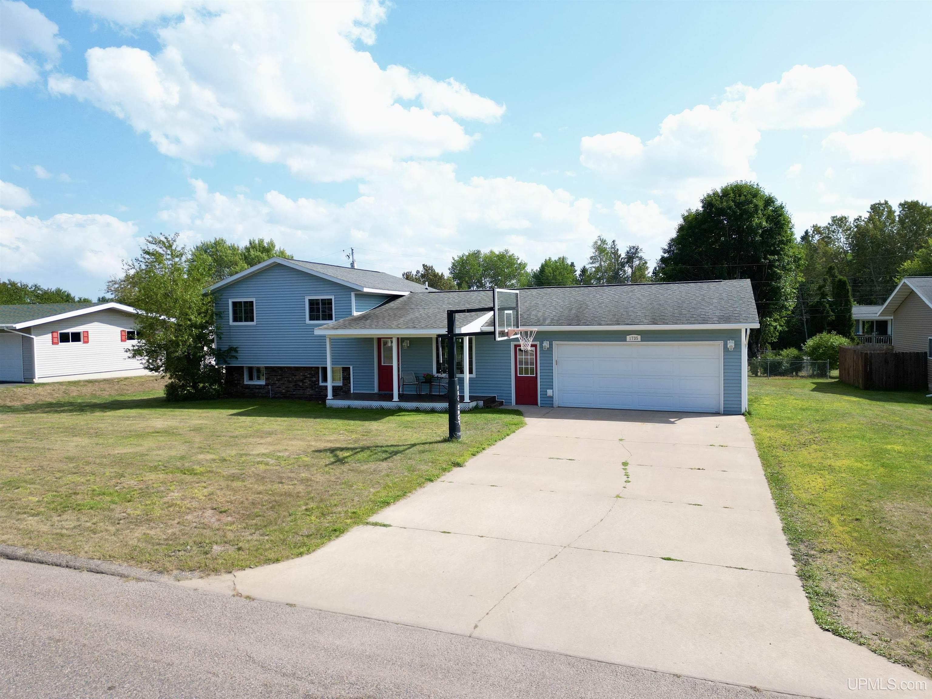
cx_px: 466
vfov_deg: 56.8
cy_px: 350
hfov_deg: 71.6
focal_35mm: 24
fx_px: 646
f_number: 1.7
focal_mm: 6.72
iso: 100
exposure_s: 1/1600
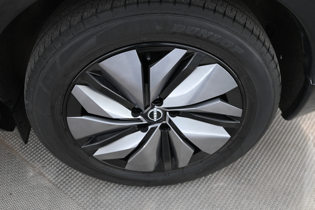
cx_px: 158
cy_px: 105
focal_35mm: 35
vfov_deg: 37.9
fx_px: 306
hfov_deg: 54.4
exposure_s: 1/60
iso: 3200
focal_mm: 35
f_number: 5
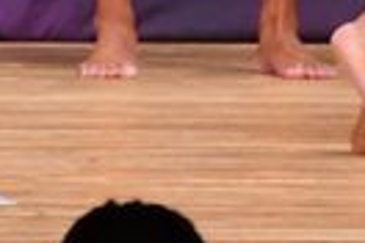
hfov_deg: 1.2
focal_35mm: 1672
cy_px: -439
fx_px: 16951
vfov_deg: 0.8
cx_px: -283
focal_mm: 190
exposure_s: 1/400
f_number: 5.6
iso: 5000
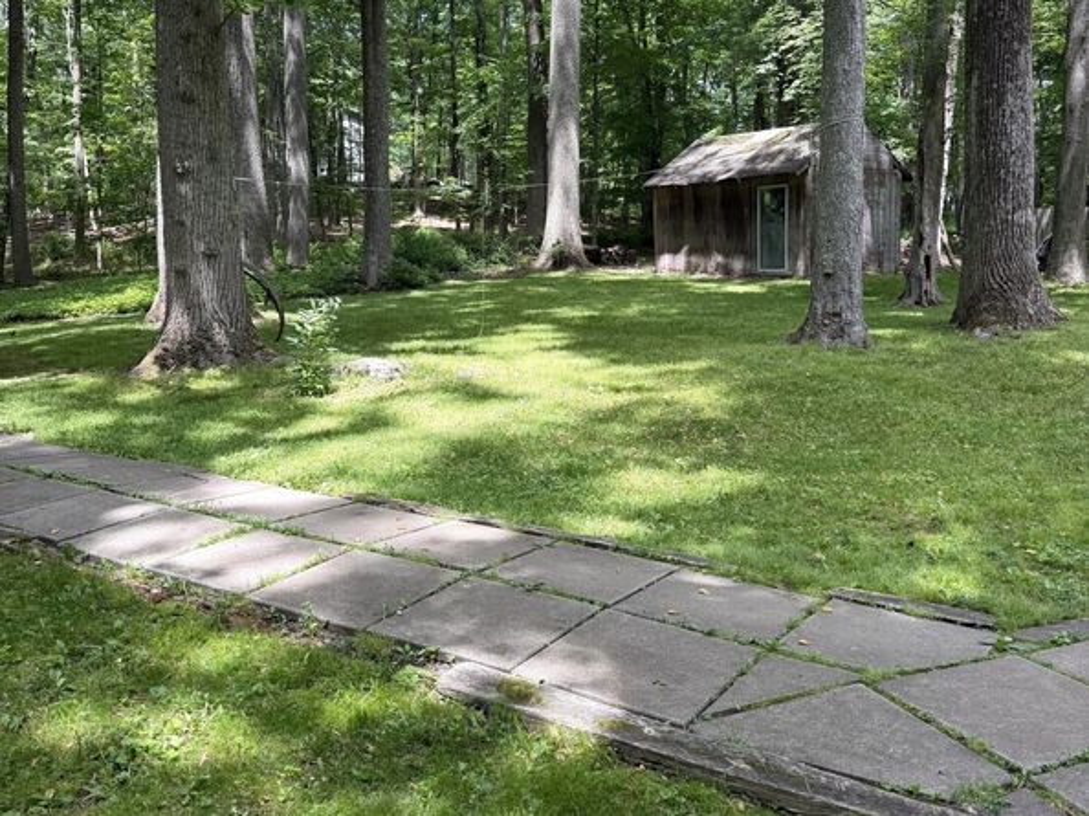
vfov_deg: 56.8
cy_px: 408
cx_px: 544
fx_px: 755
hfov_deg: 71.6
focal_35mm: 24
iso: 100
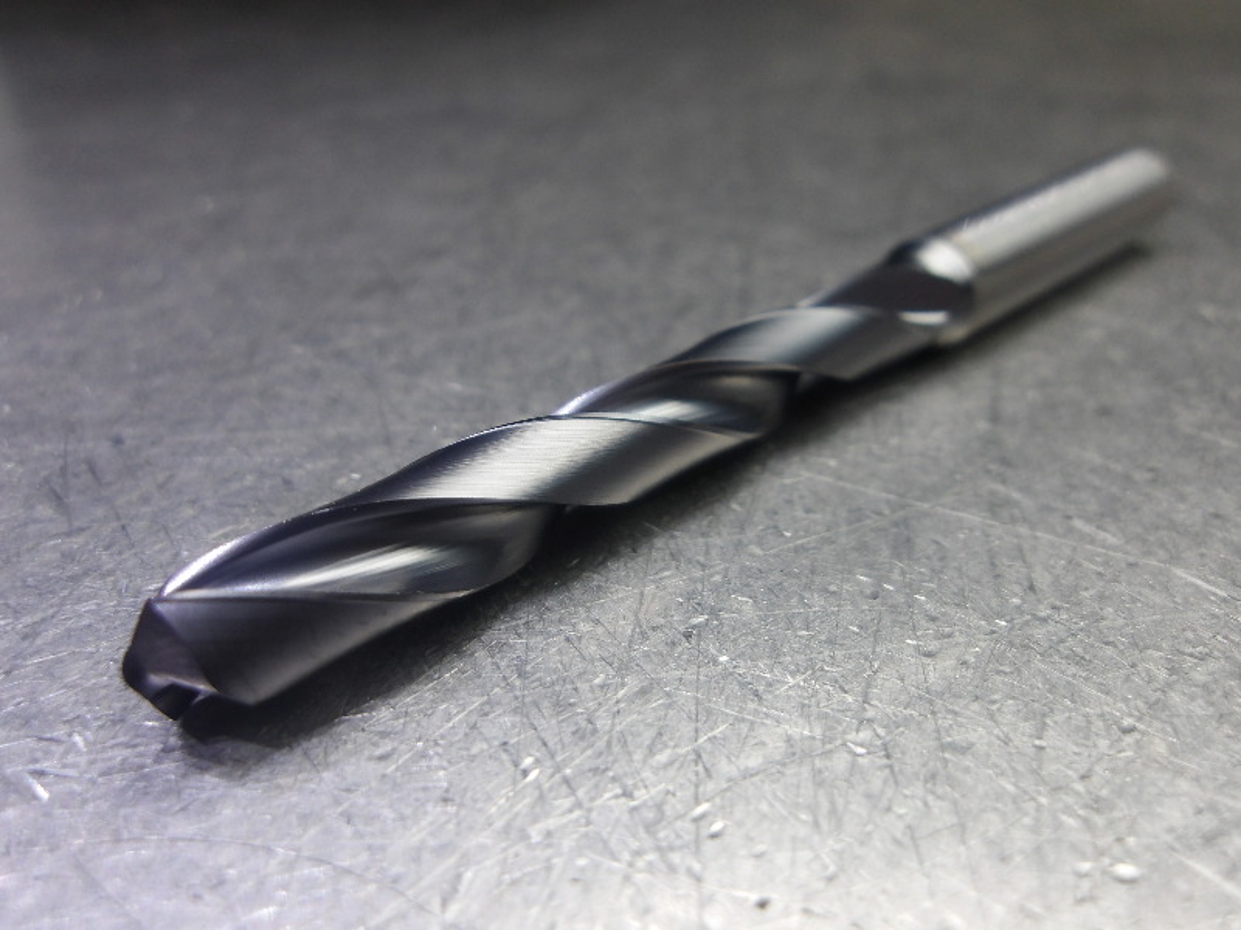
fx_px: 968
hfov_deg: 65.3
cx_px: 620
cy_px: 465
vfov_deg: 51.4
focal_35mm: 27
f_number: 3
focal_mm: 4.9
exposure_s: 1/60
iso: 145
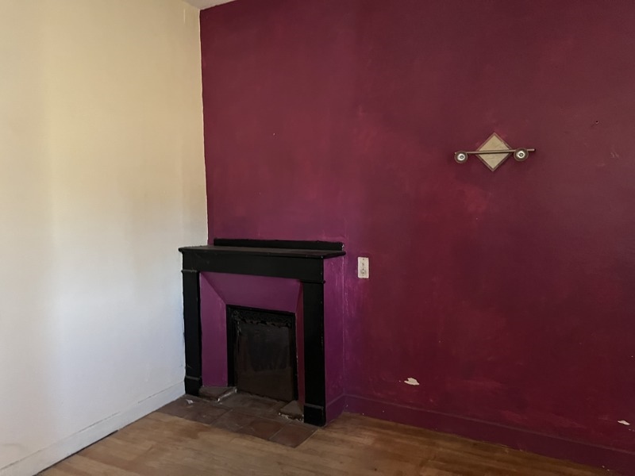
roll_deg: +0.2
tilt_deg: -2.5
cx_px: 318
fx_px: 477
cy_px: 238
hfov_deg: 67.3
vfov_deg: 53.1
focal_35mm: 26
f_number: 1.6
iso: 640
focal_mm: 5.1
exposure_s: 1/30
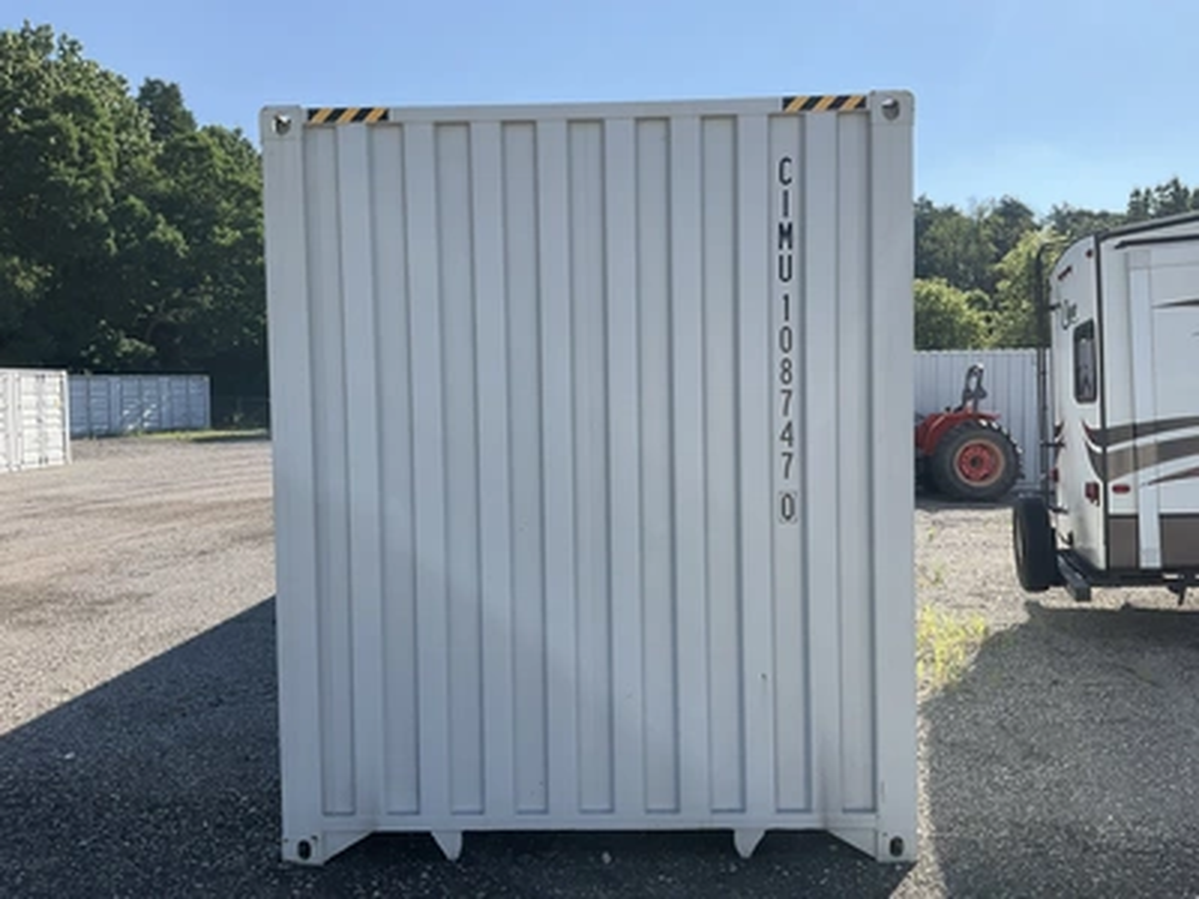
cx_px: 600
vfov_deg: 48.2
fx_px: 1004
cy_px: 450
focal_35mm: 29
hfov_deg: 61.7
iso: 25
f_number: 1.8
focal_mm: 3
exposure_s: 1/1451
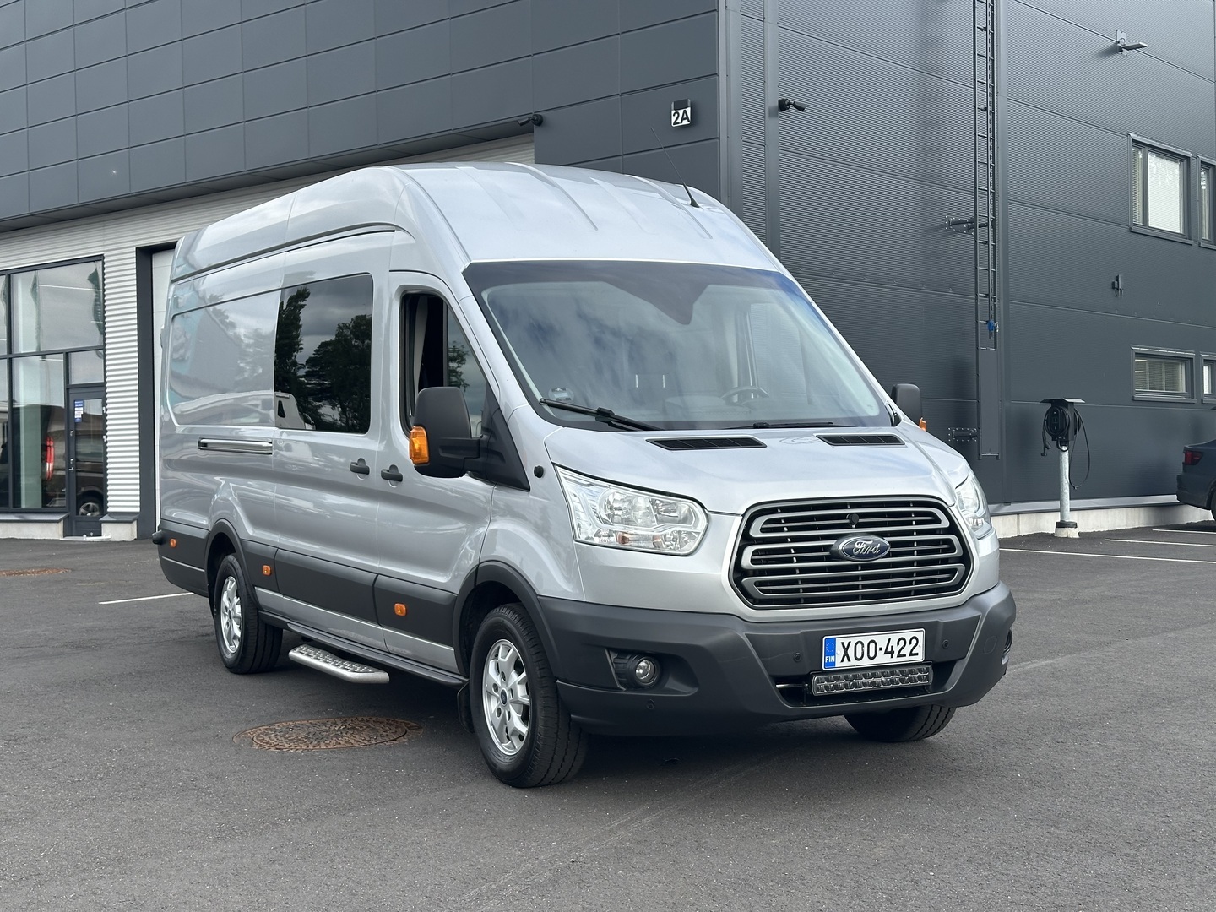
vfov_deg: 30.3
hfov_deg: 39.7
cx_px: 608
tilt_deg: +0.5
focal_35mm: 48
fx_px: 1686
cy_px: 456
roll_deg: +1.2
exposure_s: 1/1242
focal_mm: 6.86
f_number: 1.78
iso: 64
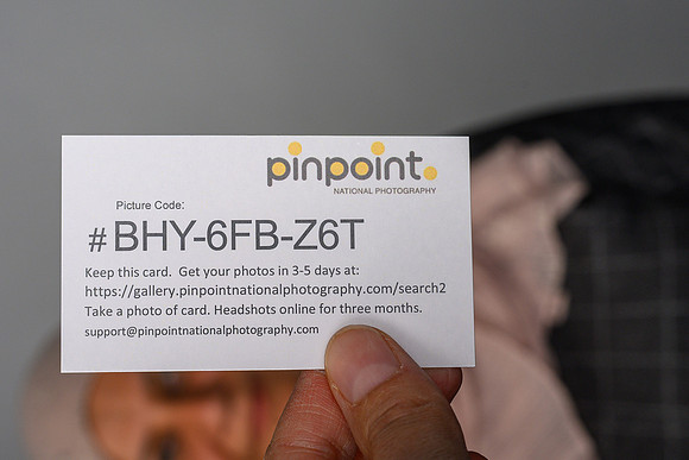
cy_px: 195
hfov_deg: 24.2
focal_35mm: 84
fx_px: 1610
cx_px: 328
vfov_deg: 16.2
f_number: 9
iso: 200
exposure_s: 1/200
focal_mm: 50
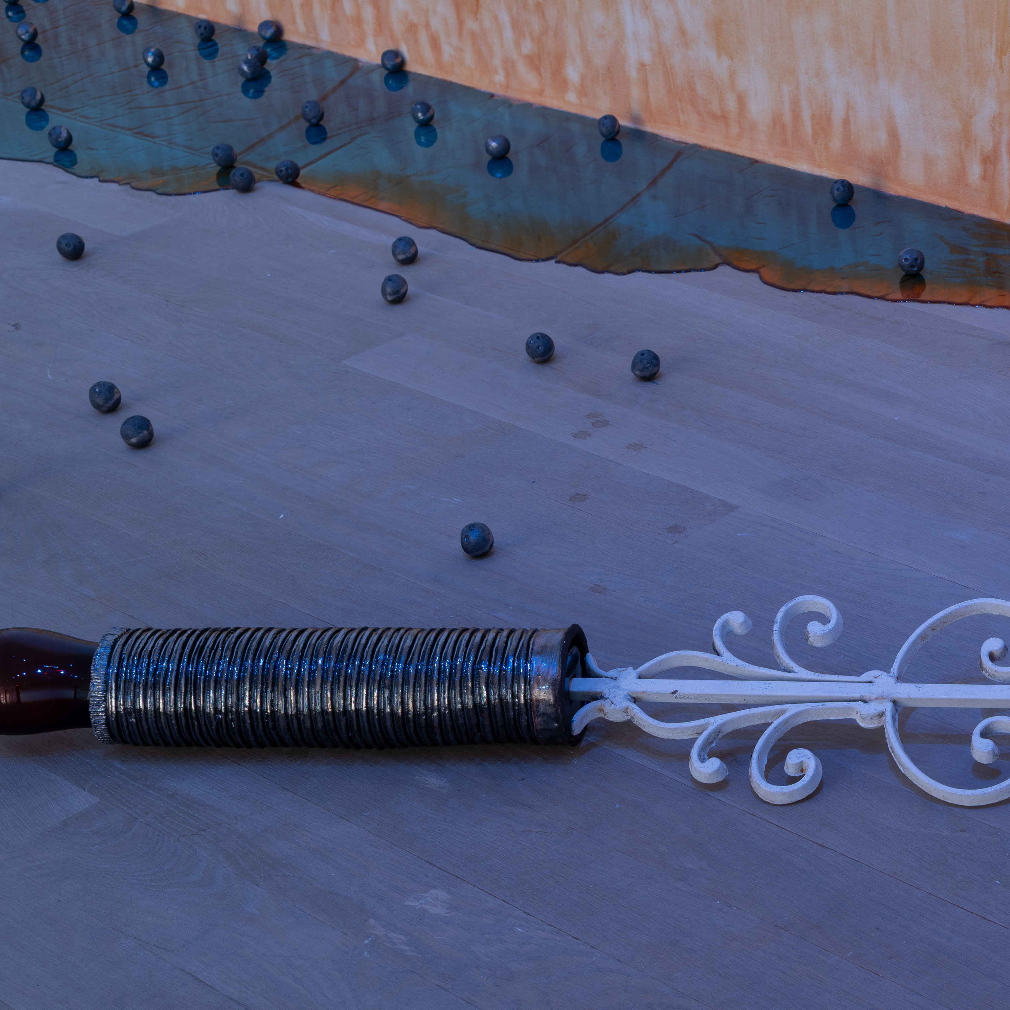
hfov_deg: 22.7
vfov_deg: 24.0
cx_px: 1096
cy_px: 460
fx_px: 2377
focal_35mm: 72
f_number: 11
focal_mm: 35
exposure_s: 2.5
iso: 100
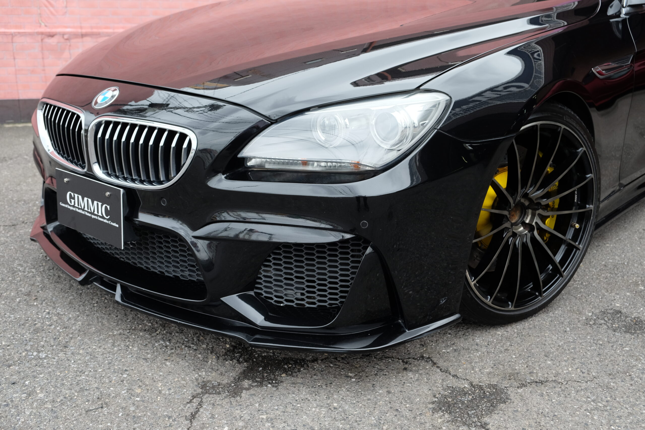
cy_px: 215
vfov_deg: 36.9
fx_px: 645
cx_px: 322
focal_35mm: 36
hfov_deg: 53.1
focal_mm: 24.3
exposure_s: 1/150
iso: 400
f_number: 4.5
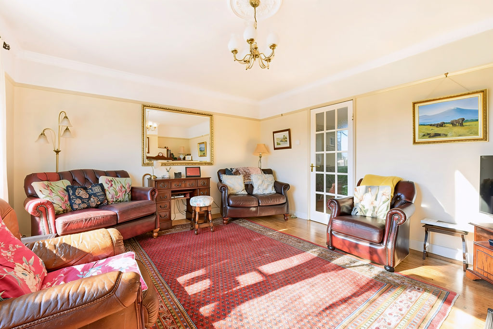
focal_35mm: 15
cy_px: 164
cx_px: 246
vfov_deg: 77.3
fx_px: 205
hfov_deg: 100.4
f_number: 14
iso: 250
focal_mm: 15
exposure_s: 1/15
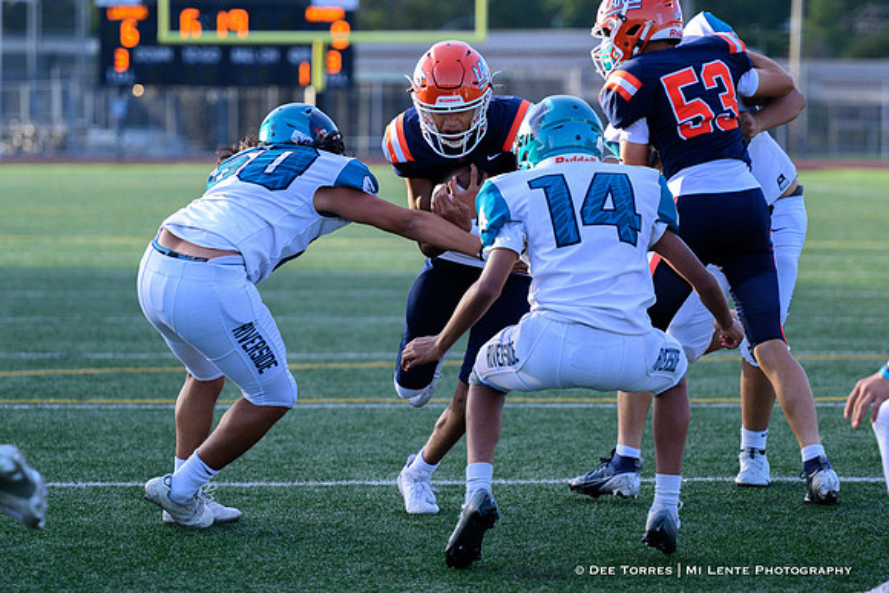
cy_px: 352
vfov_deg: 6.9
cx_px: 510
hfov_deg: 10.3
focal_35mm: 200
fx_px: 4930
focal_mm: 165
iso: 1600
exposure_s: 1/2000
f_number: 4
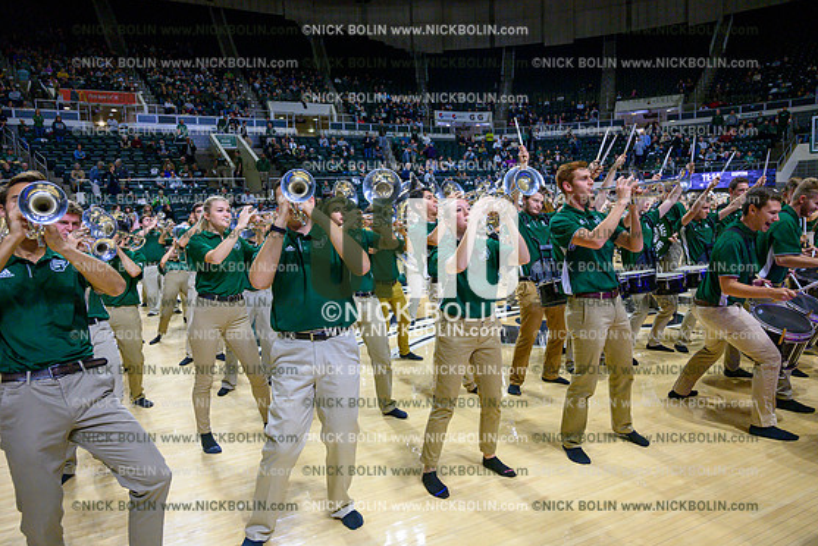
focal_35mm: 25
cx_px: 414
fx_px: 568
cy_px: 268
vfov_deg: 51.3
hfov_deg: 71.5
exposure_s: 1/800
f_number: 4.5
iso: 3200
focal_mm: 24
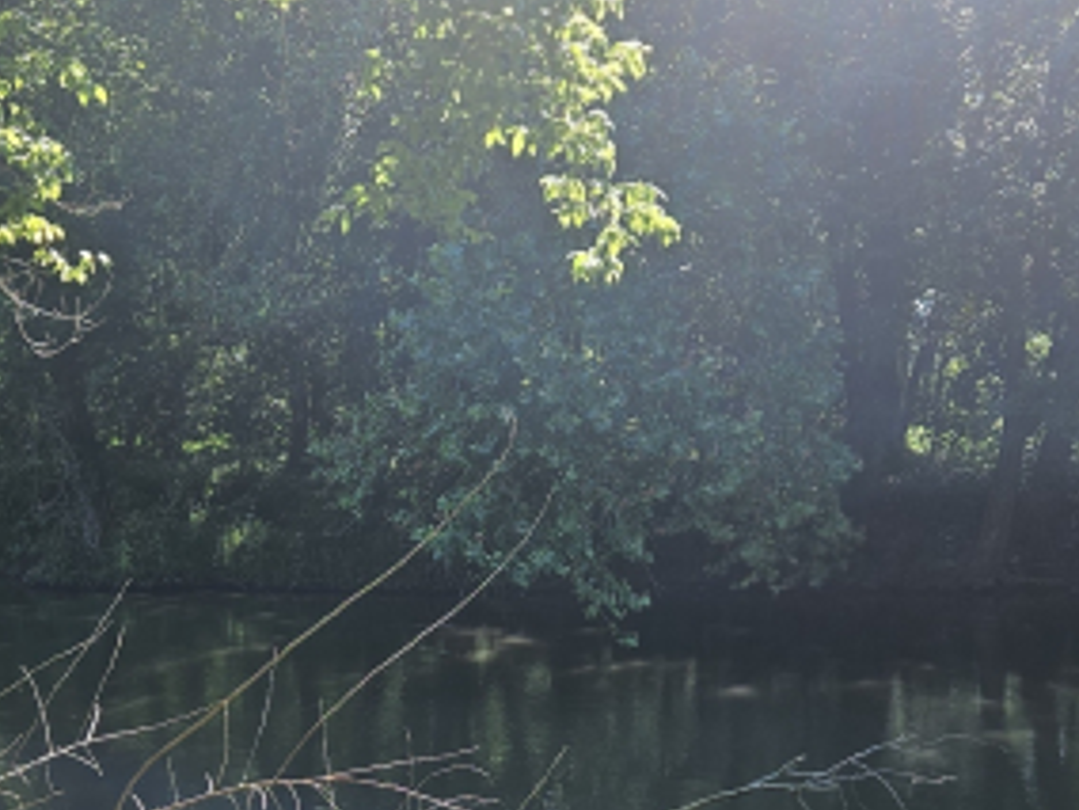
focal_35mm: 54
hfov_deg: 35.3
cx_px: 401
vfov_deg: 26.2
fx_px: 1683
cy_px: 723
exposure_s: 1/332
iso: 25
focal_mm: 5.4
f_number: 1.8
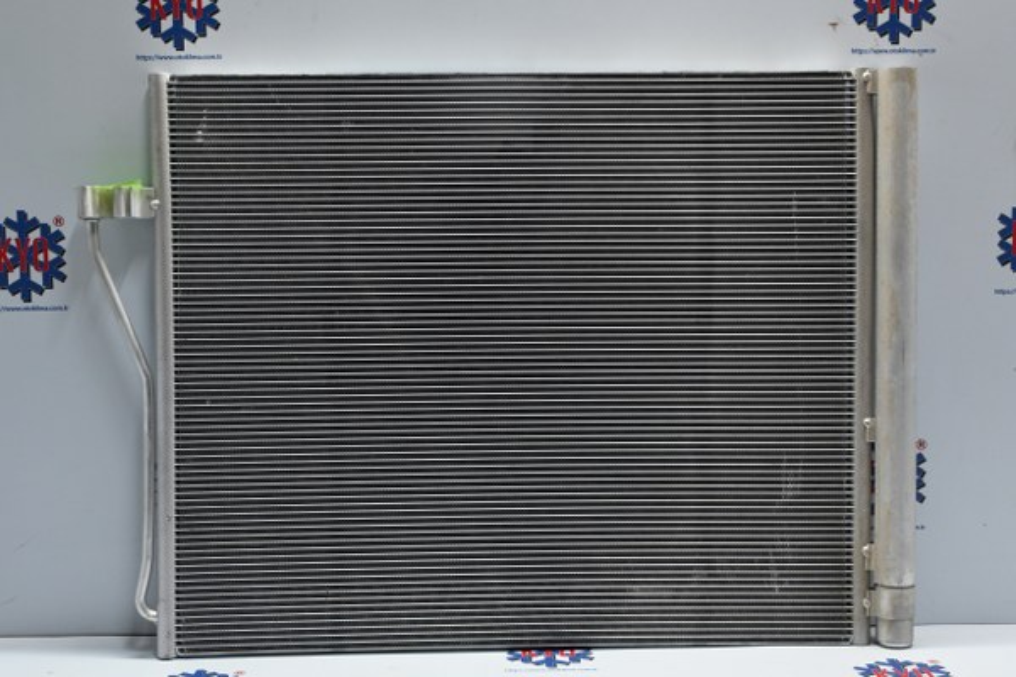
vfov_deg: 29.4
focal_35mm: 46
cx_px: 508
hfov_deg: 43.0
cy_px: 338
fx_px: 1291
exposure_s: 1/50
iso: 640
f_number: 4.8
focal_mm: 30.5
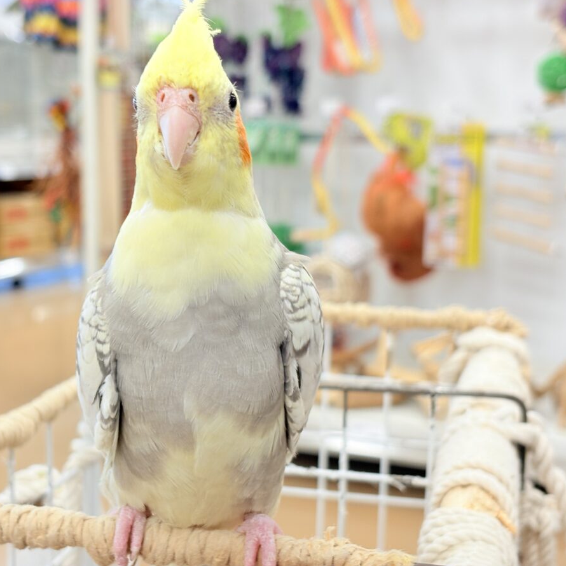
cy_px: 280
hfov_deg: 27.6
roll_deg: +0.8
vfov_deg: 27.7
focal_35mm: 62
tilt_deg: -7.2
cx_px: 212
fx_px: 1147
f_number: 1.6
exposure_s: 1/50
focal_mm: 5.96
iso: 50
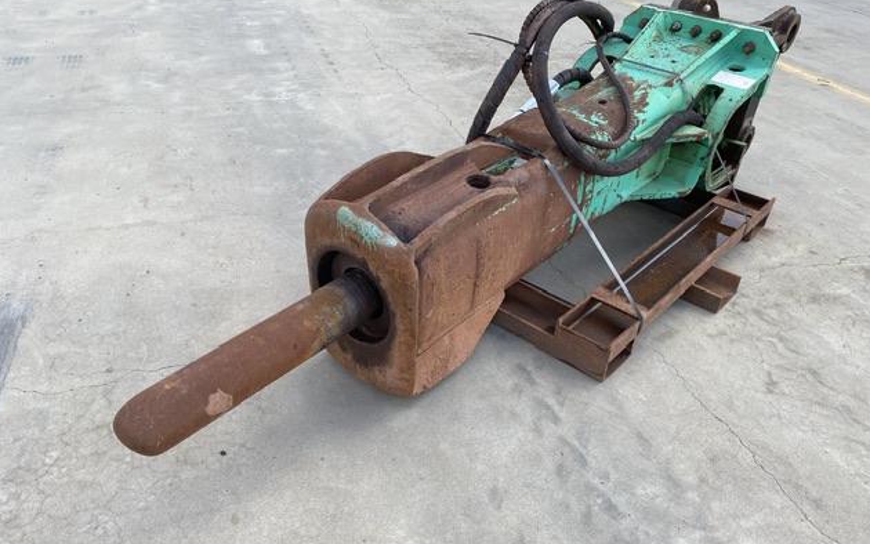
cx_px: 431
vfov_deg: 44.5
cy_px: 291
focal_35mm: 28
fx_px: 664
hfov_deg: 66.5
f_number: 1.8
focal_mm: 4.25
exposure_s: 1/981
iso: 32
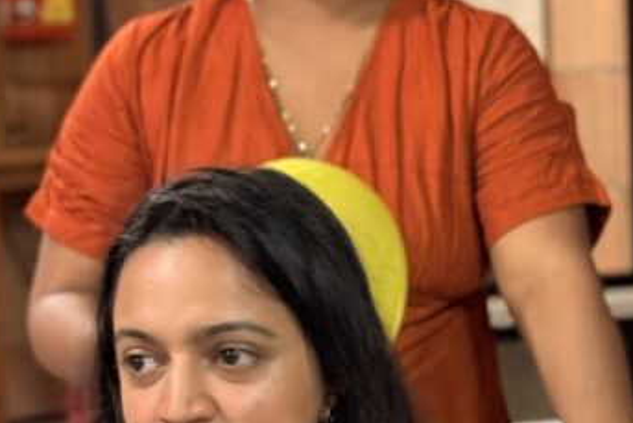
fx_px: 2621
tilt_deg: -7.5
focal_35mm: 149
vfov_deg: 9.1
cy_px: 454
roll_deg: +1.4
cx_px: 596
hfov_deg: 13.6
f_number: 1.78
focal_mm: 6.76
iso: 800
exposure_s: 1/25
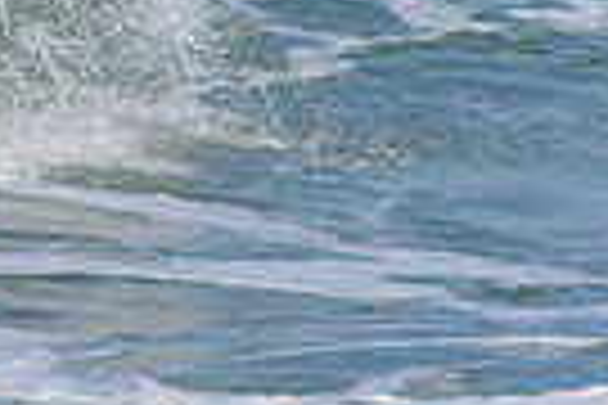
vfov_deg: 0.5
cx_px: 239
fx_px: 45647
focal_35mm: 2703
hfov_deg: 0.8
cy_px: -209
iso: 250
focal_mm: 420
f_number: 5.6
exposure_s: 1/2000
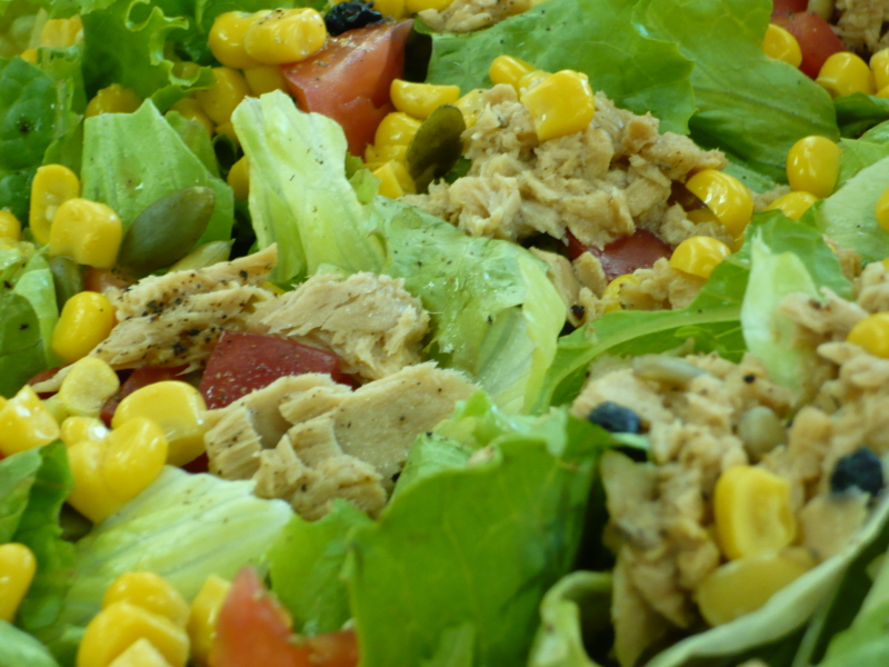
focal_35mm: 105
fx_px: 2697
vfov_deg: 14.1
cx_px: 444
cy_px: 334
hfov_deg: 18.7
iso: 200
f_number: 5
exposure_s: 1/13
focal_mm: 17.4
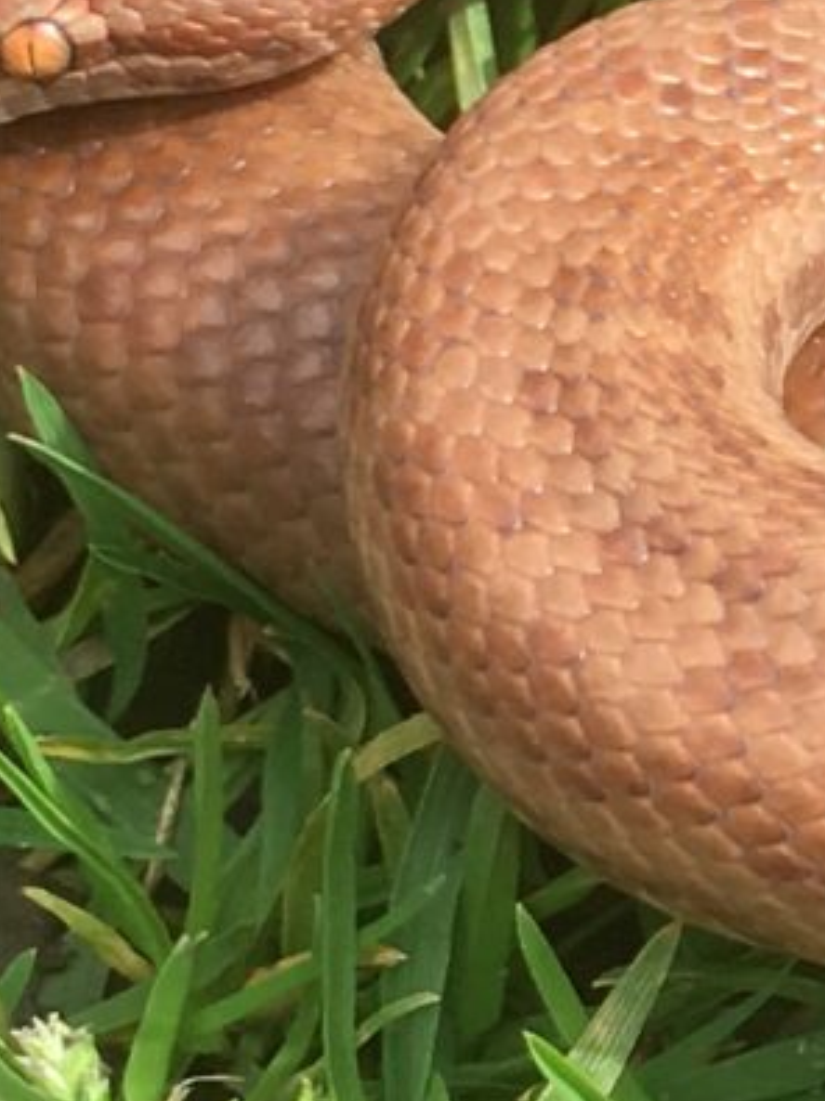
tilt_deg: -52.3
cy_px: 321
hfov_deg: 7.6
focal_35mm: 188
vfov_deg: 10.5
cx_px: 1628
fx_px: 5977
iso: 25
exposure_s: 1/513
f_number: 2.2
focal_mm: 4.15
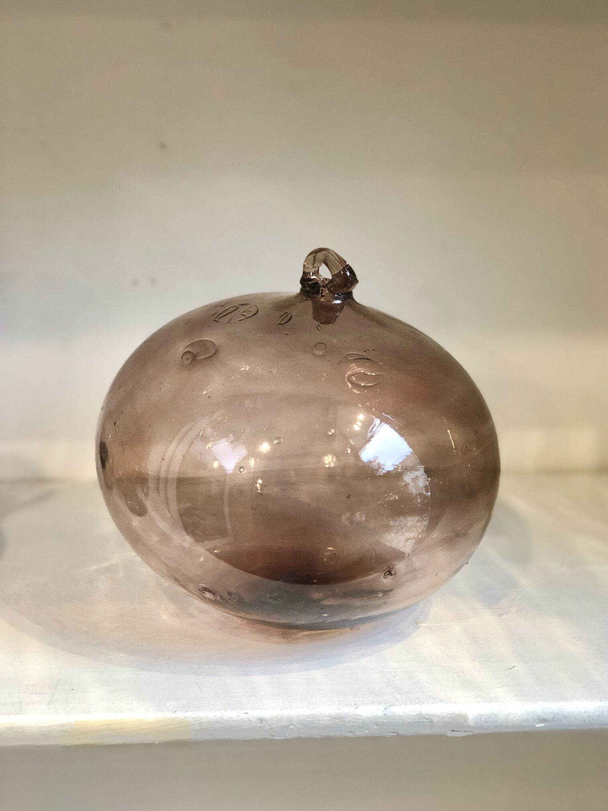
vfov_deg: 33.2
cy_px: 402
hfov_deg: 25.2
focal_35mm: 58
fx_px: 1358
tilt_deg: -16.2
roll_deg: -0.1
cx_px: 308
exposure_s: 1/33
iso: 160
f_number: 2.8
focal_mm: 6.6
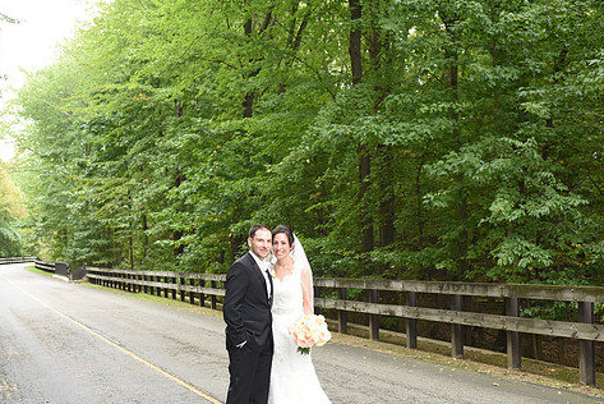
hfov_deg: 40.3
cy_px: 233
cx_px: 312
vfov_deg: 27.5
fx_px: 823
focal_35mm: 49
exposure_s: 1/200
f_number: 4.5
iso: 1000
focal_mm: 40
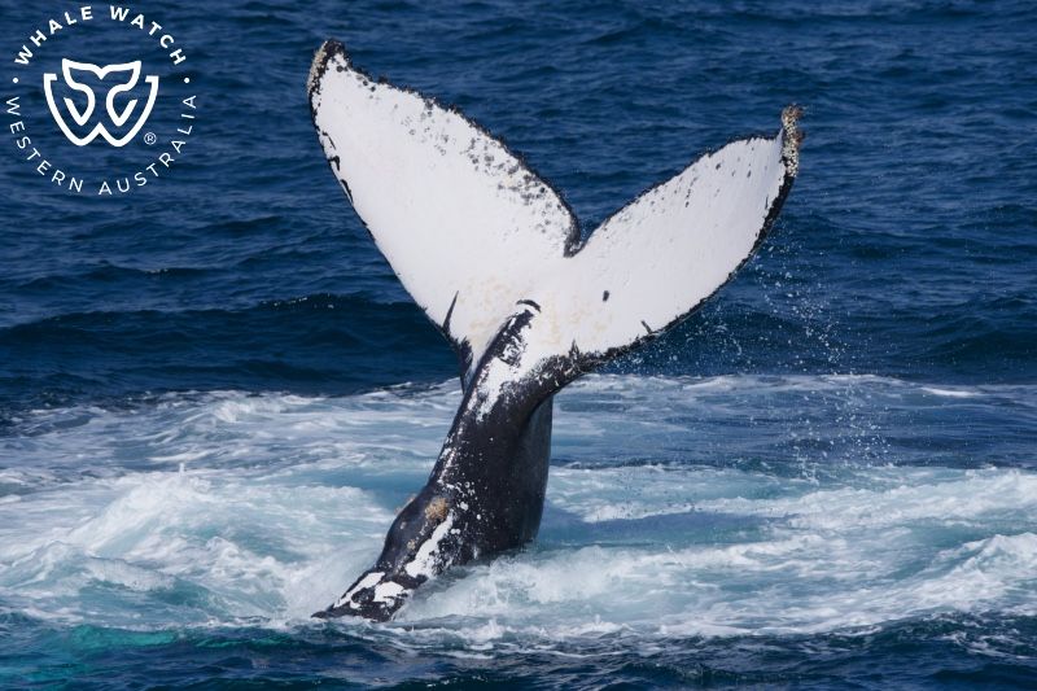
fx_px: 11433
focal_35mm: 397
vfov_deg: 3.5
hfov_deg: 5.2
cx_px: 518
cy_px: 346
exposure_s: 1/3200
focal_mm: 397
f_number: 8
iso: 500
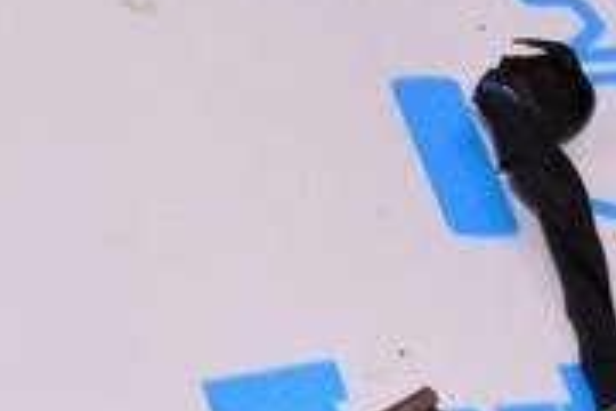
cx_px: -637
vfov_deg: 7.7
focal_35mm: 179
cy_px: 104
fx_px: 3060
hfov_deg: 10.5
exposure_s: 1/200
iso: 1600
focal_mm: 21
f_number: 8
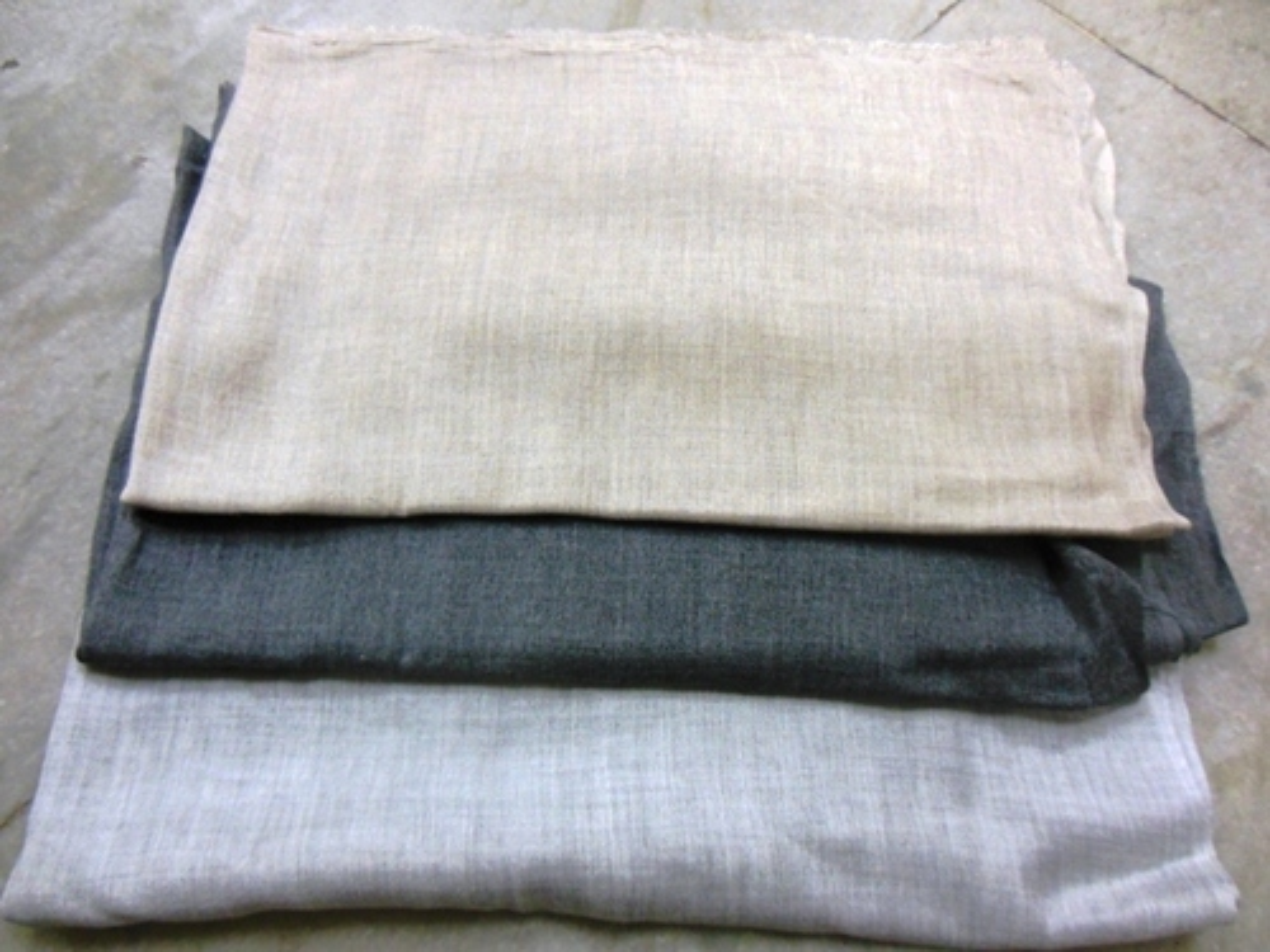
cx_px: 635
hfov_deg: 69.4
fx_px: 917
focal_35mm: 25
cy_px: 476
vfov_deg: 54.9
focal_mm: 4.5
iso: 400
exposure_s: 1/13
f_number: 3.2
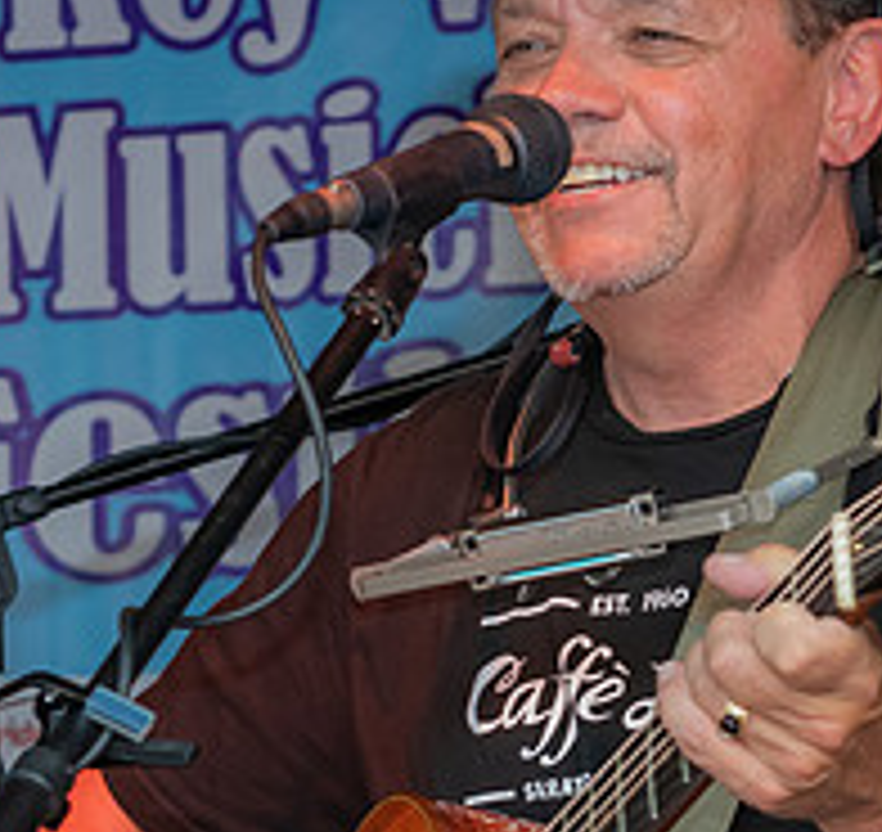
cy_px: 753
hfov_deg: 6.5
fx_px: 7820
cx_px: 576
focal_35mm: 279
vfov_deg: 6.1
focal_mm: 70
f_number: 5.6
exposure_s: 1/160
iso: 800
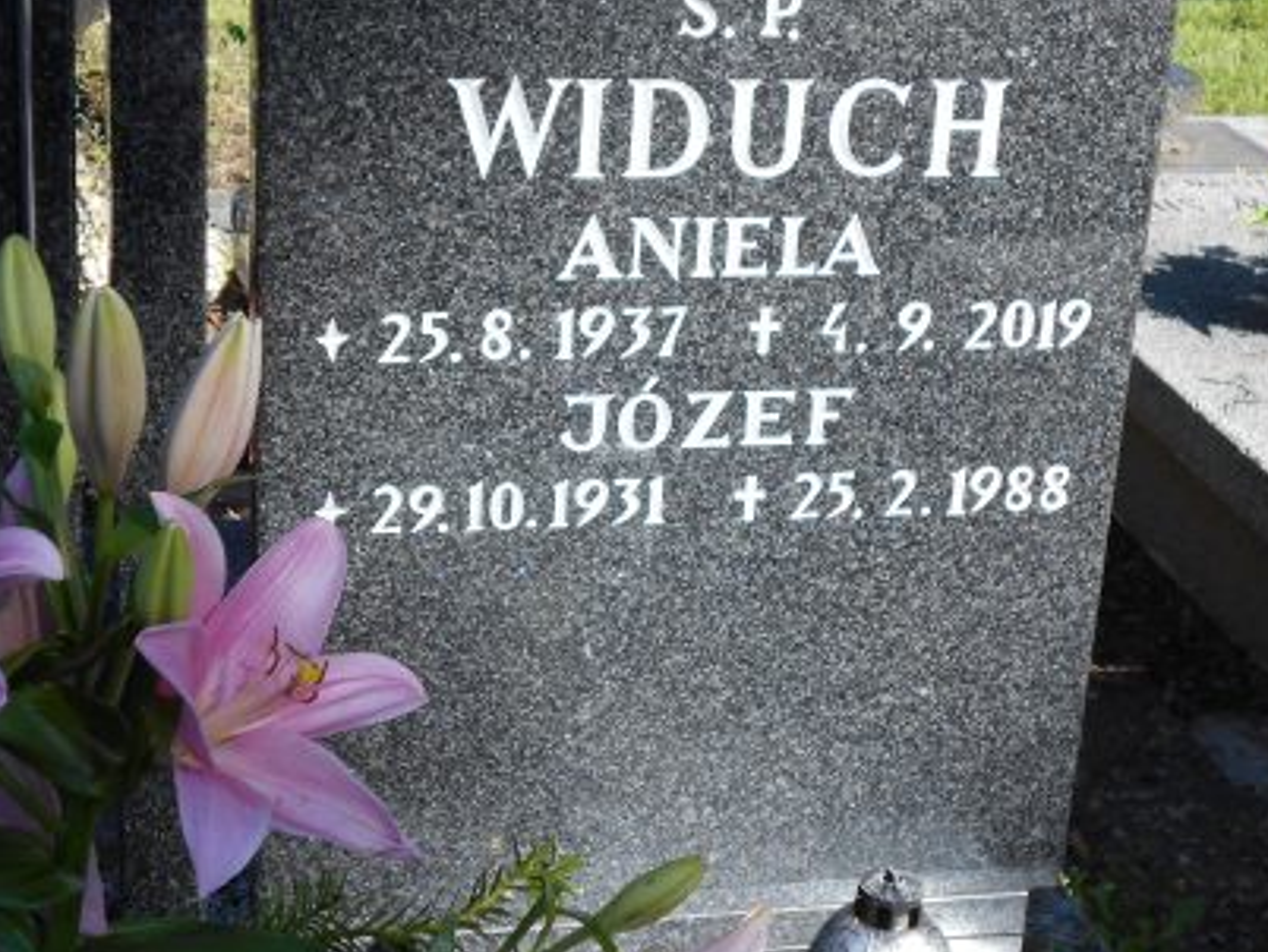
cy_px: 429
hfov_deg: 27.8
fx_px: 2566
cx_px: 599
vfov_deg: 21.0
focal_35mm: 70
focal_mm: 7.7
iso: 80
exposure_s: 1/250
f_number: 4.2
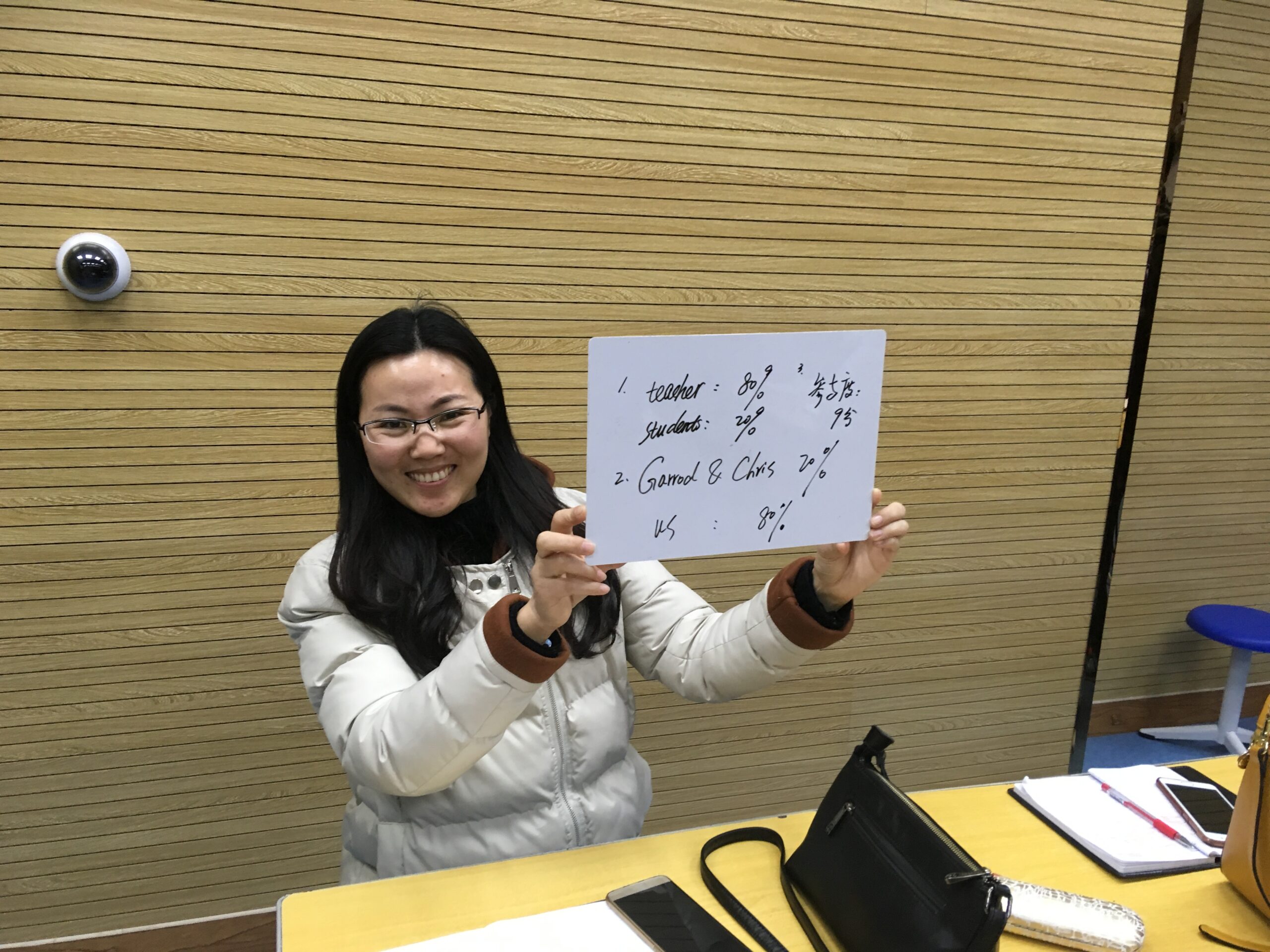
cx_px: 635
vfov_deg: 48.2
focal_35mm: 29
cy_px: 476
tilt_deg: -14.8
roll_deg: -0.5
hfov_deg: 61.7
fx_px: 1064
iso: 125
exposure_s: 1/33
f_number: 2.2
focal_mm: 4.15
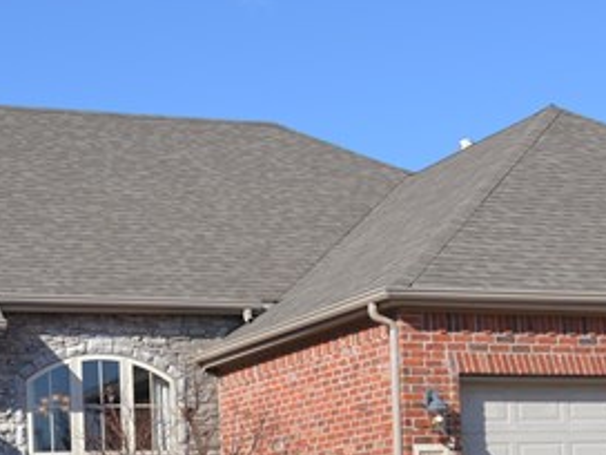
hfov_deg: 21.3
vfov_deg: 15.4
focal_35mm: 92
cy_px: 564
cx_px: 258
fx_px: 1611
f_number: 8
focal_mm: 16
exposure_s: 1/250
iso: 100
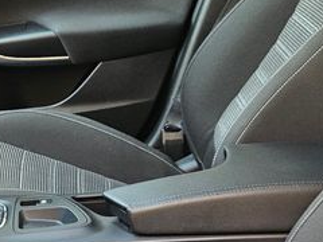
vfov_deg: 14.6
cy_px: 292
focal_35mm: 98
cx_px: 8
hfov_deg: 19.5
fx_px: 914
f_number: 1.8
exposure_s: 1/100
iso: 250
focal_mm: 5.4
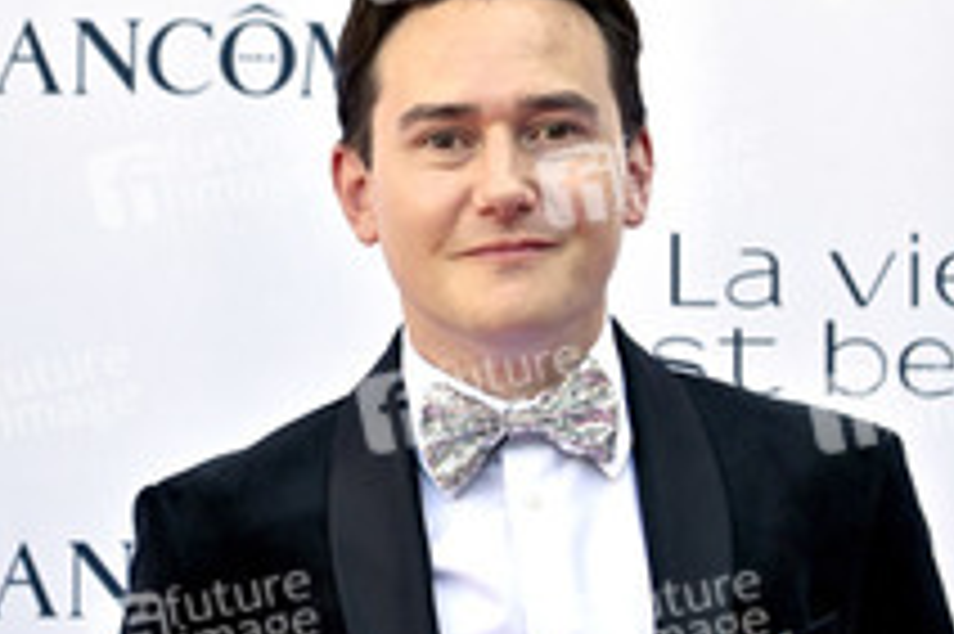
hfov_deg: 13.8
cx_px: 533
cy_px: 513
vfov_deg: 9.2
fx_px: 3945
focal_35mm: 149
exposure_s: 1/1000
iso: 320
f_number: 2.8
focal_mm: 70
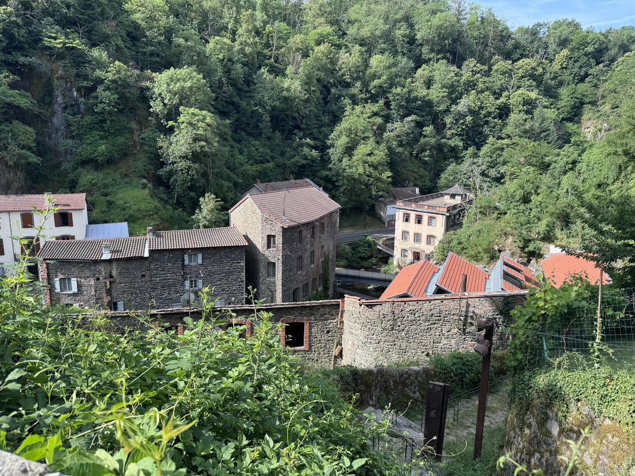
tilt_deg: -11.3
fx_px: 440
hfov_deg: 71.6
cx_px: 318
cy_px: 238
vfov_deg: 56.8
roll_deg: -1.2
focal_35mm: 24
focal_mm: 6.76
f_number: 1.78
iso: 80
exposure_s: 1/1076
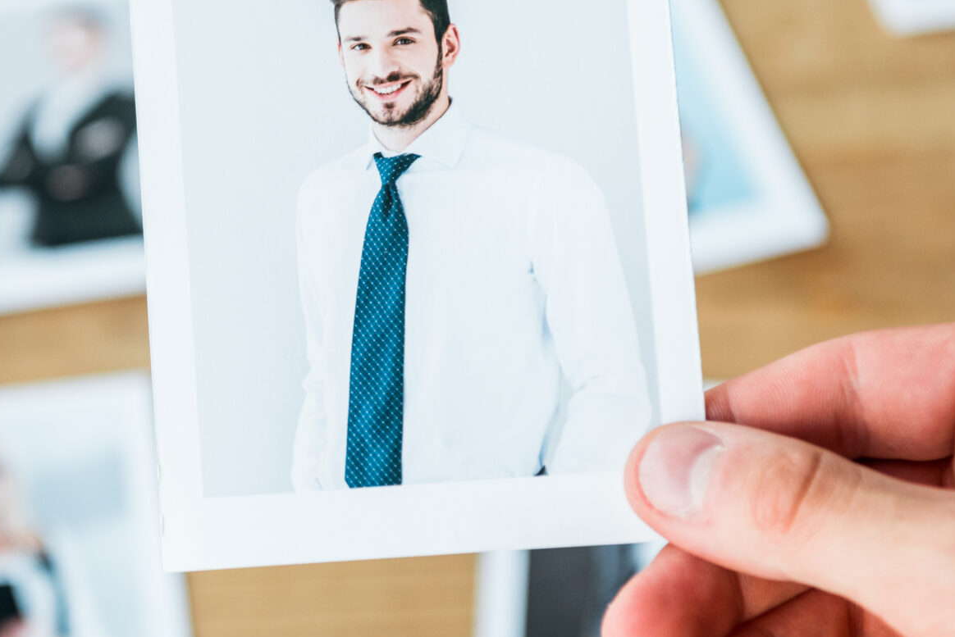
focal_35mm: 154
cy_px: 254
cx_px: 177
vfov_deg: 8.9
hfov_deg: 13.3
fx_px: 4087
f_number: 4
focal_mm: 70
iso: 250
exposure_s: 1/160
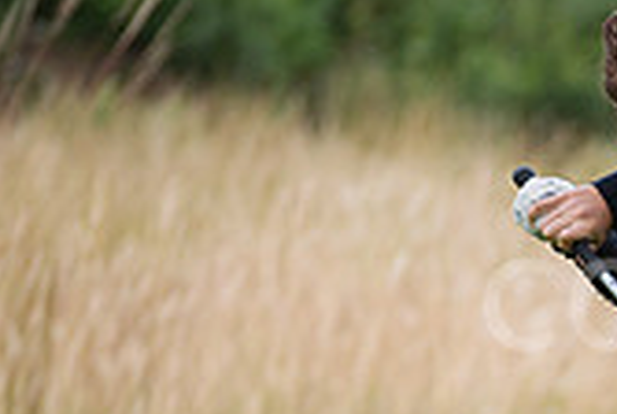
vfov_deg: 1.3
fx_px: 17856
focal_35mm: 1040
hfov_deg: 2.0
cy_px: 530
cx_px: 968
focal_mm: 300
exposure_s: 1/2000
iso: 1000
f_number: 4.5
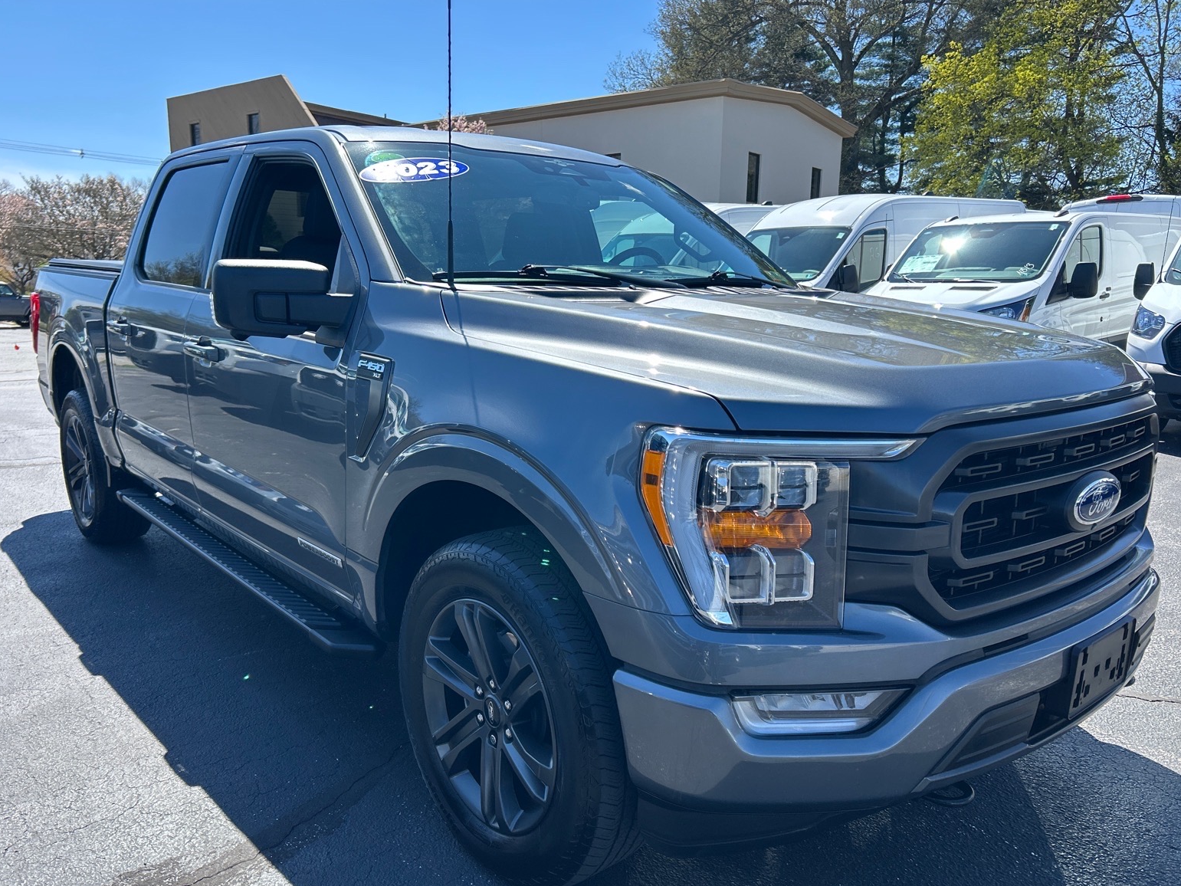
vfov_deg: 51.4
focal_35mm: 27
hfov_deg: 65.3
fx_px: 921
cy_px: 458
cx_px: 604
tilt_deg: -10.1
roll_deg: -0.7
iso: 50
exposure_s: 1/1488
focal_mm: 5.7
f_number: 1.5
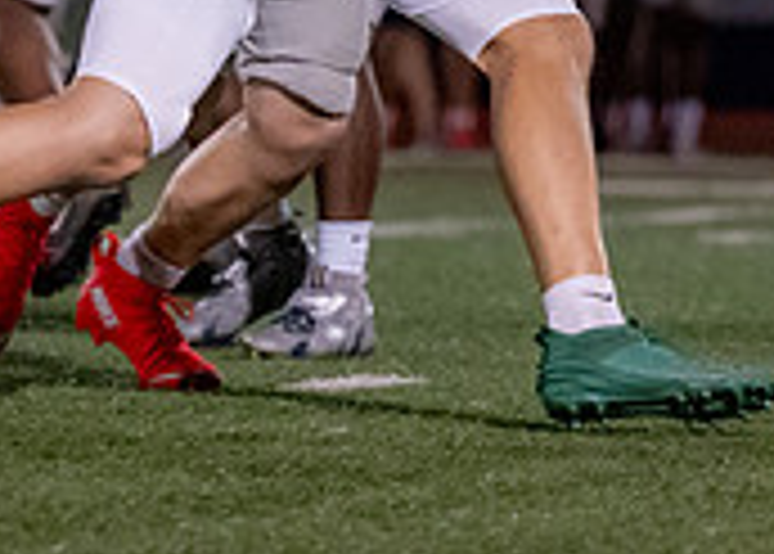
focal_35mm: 645
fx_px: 14184
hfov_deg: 3.1
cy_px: -329
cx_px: 95
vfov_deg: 2.2
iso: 6400
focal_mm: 133
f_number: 2.8
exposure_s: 1/1000
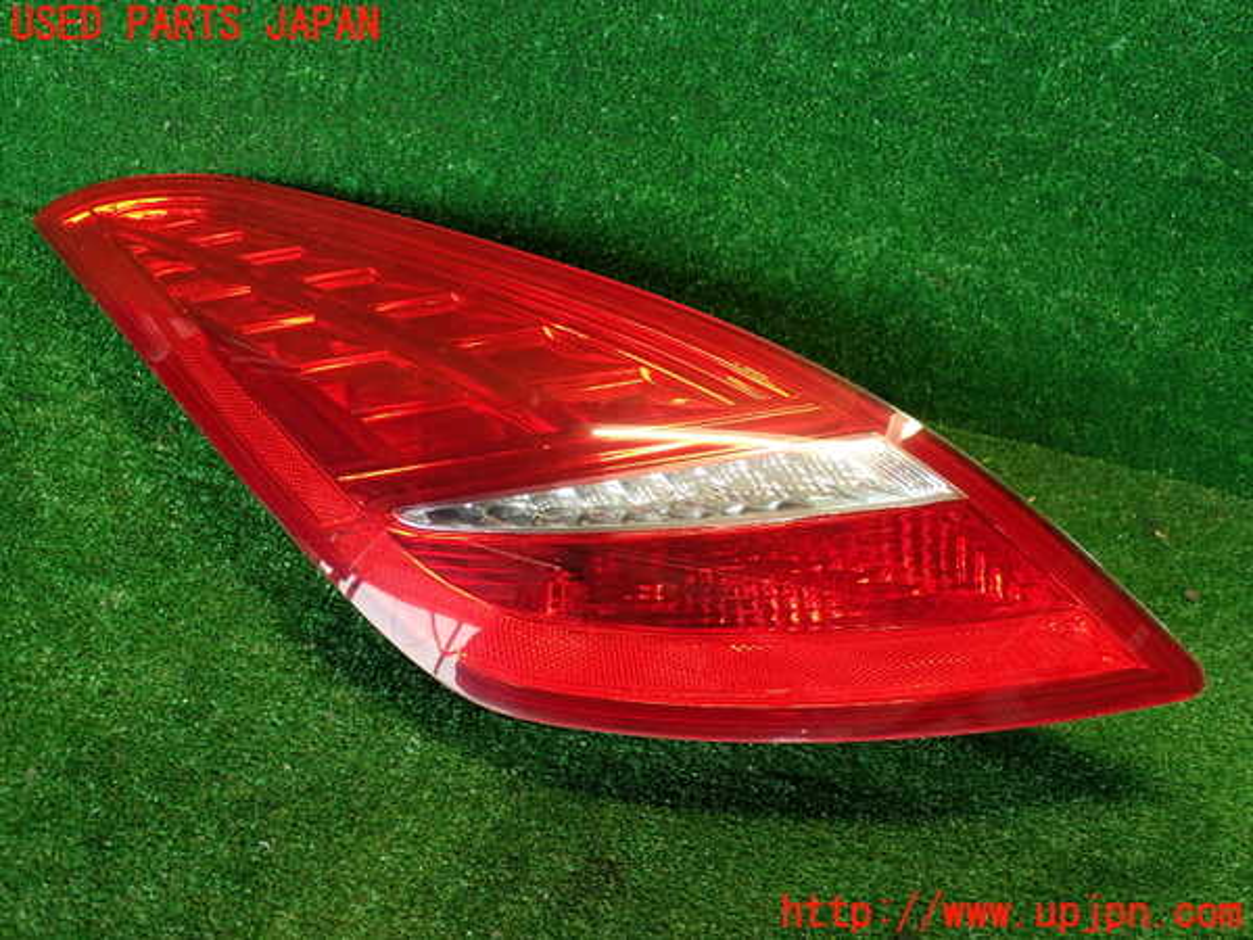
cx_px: 626
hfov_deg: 56.8
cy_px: 470
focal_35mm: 32
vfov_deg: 44.2
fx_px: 1158
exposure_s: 1/40
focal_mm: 5.79
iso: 200
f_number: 2.4
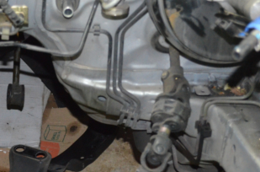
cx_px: -7
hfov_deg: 17.8
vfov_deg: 12.0
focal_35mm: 112
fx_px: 806
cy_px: 165
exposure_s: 1/60
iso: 3200
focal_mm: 36
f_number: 5
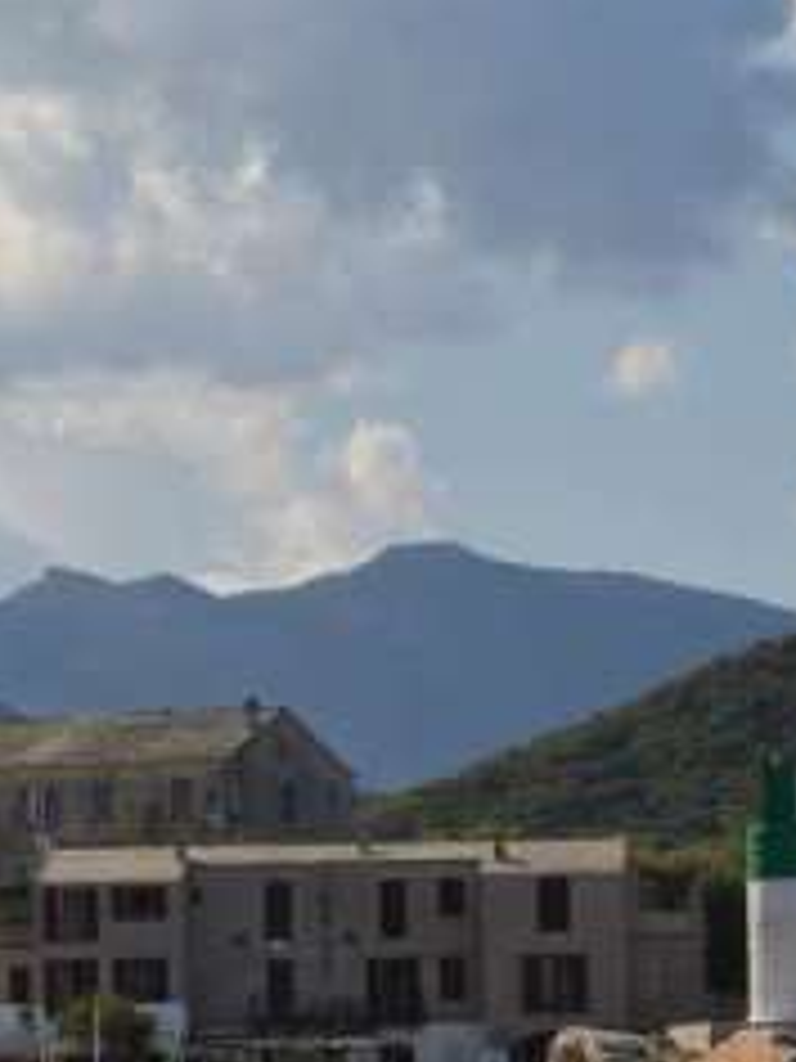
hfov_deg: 6.5
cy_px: 828
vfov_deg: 8.7
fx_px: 6991
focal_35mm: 228
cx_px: 567
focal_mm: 70
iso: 125
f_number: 8
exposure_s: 1/250
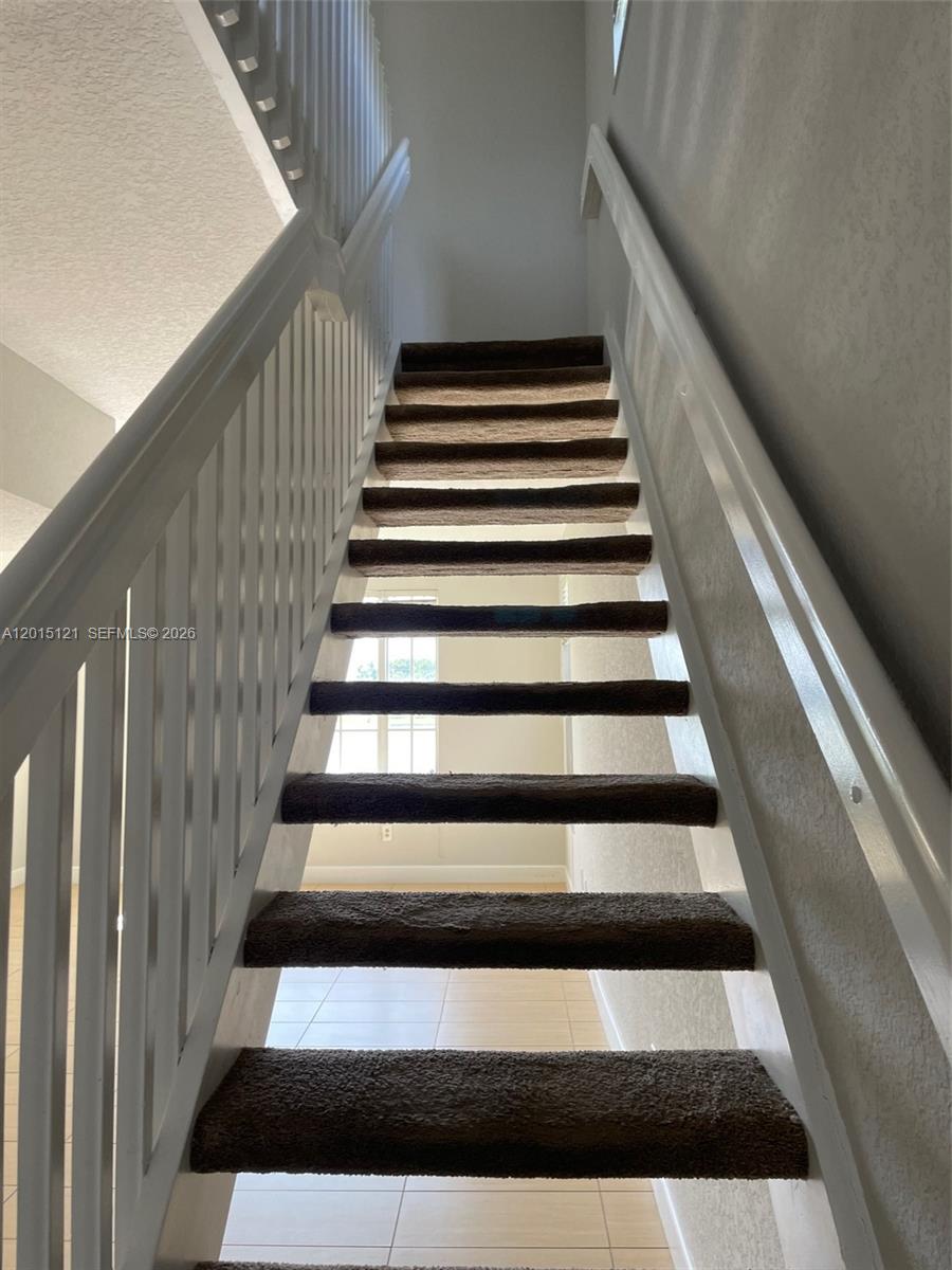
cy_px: 635
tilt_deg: +4.1
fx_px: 953
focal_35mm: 26
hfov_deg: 53.1
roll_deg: +2.6
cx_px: 476
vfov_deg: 67.3
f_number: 1.6
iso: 64
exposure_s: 1/121
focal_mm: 4.2
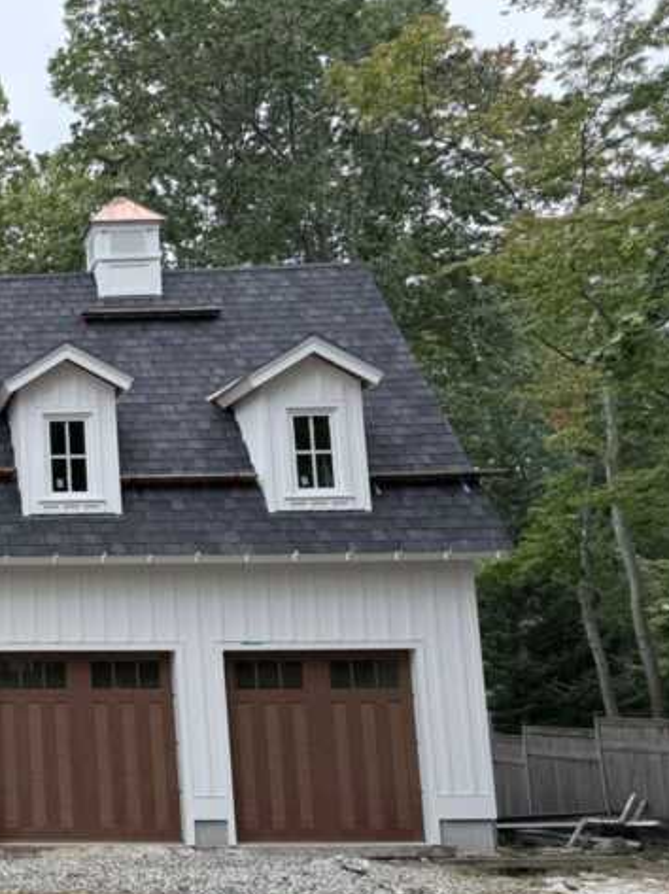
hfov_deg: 24.3
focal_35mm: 52
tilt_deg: +9.5
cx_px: -214
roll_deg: +1.5
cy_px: 406
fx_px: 1342
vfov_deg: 36.8
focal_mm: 6.76
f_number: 1.78
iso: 80
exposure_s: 1/1812
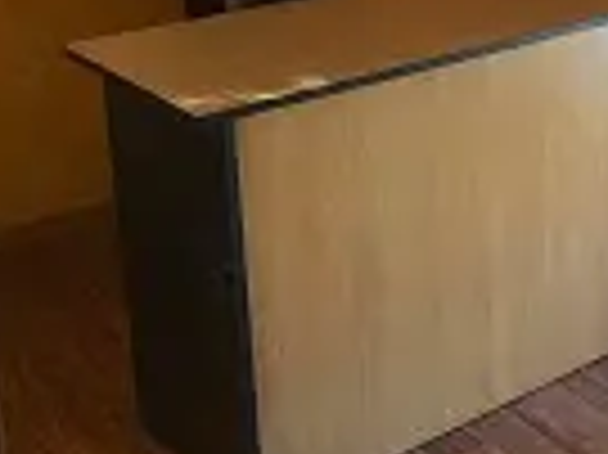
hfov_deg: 22.6
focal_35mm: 80
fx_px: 1404
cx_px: 716
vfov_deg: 18.0
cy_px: 9
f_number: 2.2
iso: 80
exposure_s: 1/33
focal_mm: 4.12
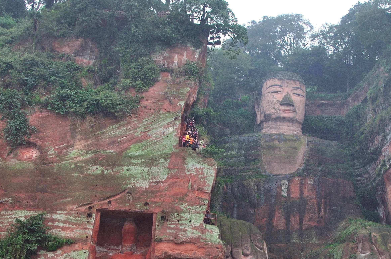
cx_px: 266
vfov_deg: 20.4
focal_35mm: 66
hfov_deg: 30.3
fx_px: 716
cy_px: 199
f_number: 8
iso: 200
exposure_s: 1/80
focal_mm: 24
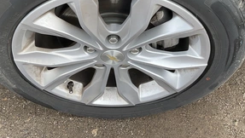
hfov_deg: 46.4
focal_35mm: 44
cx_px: 123
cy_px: 17
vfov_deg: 26.4
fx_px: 286
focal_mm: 3
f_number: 1.8
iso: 25
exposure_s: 1/355
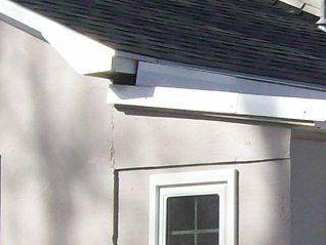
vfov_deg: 8.2
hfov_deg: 10.8
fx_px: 1706
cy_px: 274
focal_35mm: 181
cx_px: 343
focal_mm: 6
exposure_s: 1/566
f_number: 4.8
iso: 80
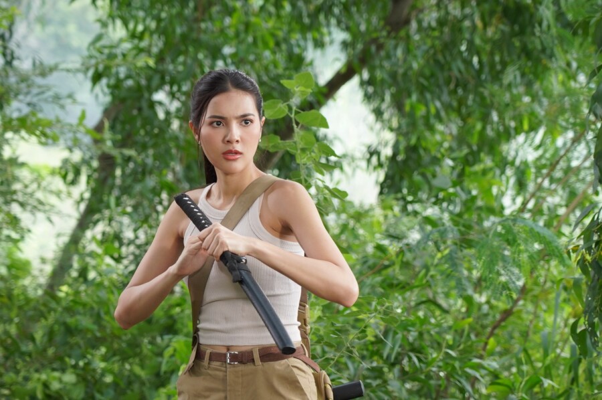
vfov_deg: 9.3
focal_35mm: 147
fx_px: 2455
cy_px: 200
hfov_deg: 14.0
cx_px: 301
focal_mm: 98
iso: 500
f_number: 4
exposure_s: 1/200
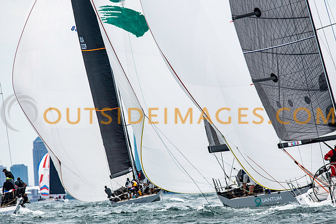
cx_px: 168
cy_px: 112
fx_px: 4204
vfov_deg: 3.1
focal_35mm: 450
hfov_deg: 4.6
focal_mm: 300
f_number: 5.6
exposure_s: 1/2000
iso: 400
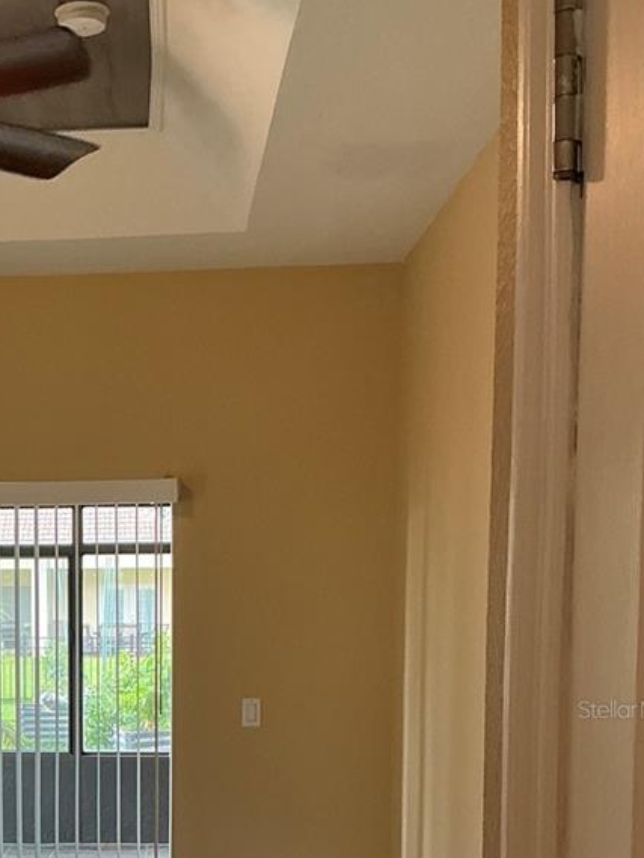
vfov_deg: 31.7
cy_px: 709
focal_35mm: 59
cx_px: 6
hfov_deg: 23.8
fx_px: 1463
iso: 64
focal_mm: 3
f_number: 1.8
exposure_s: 1/60
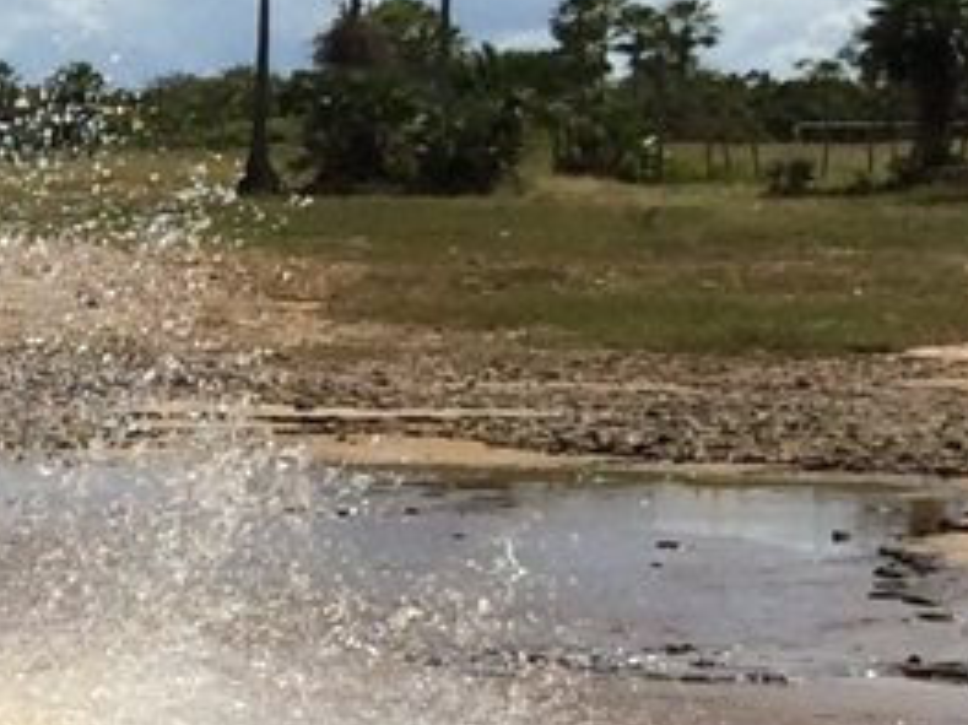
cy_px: 569
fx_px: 4780
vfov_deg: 8.7
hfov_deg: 9.9
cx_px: -1520
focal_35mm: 171
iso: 40
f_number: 2.2
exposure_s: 1/4115
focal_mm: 4.12
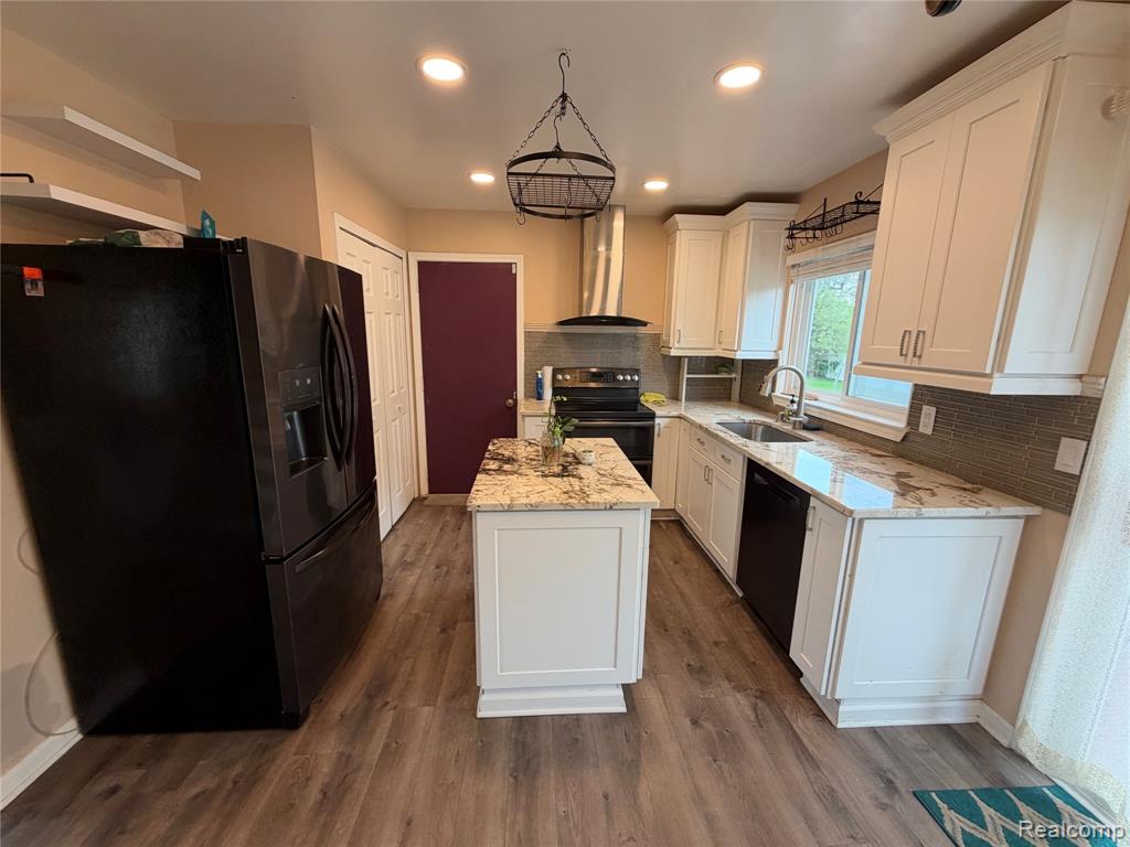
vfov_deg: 85.7
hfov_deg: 102.1
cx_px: 565
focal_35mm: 14
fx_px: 457
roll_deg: -0.7
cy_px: 424
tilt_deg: -13.3
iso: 250
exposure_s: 1/120
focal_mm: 2.22
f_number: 2.2
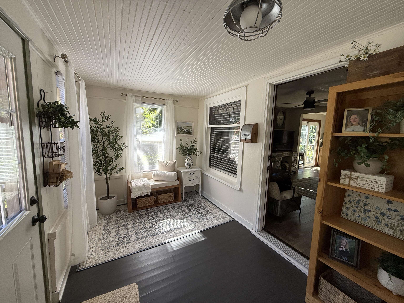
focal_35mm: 14
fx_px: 163
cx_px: 202
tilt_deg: -6.9
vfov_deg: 85.7
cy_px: 152
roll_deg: -1.4
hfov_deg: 102.1
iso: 64
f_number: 2.2
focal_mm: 2.22
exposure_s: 1/134
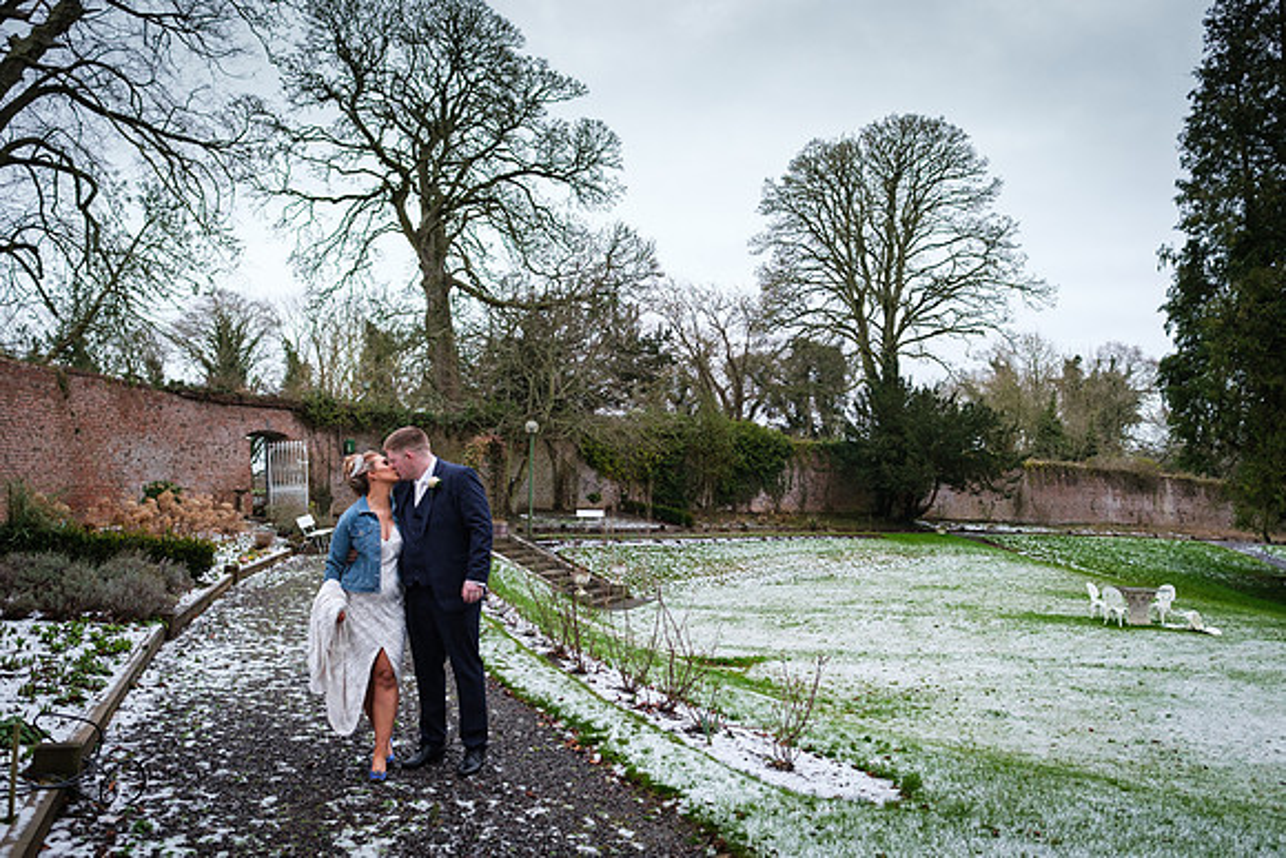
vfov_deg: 50.2
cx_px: 646
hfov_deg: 70.2
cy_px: 449
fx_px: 915
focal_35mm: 26
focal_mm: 16
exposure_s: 1/160
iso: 800
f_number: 2.2
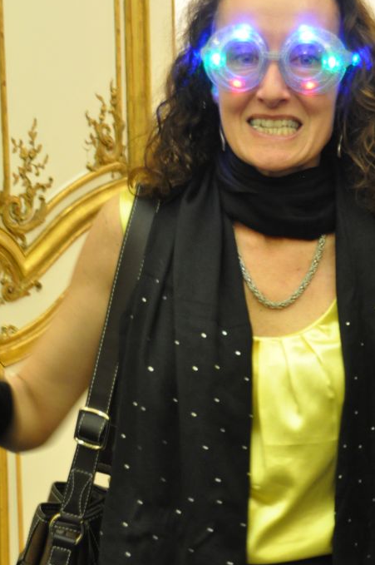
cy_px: 333
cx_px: 231
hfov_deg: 12.9
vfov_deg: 19.3
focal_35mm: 106
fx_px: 1660
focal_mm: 40
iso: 1600
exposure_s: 1/30
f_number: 4.8
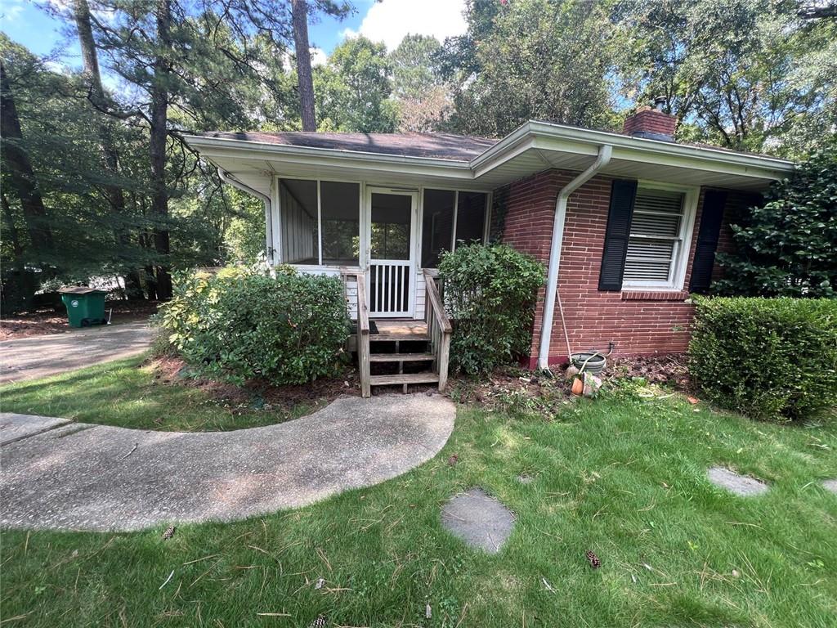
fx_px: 314
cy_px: 314
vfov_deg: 89.9
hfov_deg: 106.2
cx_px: 418
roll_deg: -0.8
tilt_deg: -9.1
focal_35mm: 13
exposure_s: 1/120
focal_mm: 1.57
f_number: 1.8
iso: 32
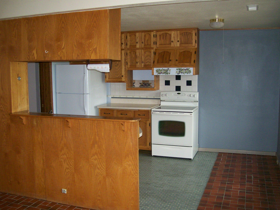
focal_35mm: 36
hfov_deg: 51.4
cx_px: 140
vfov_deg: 39.7
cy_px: 105
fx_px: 291
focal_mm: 6
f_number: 2.7
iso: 140
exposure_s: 1/64
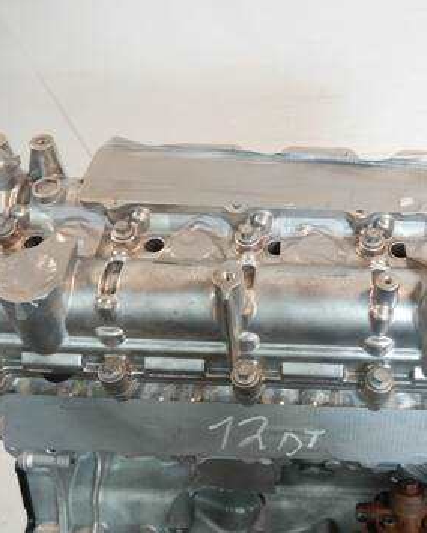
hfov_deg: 39.3
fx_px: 584
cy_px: 266
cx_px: 308
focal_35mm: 37
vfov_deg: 49.1
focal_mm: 14
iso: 320
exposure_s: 1/60
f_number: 3.5
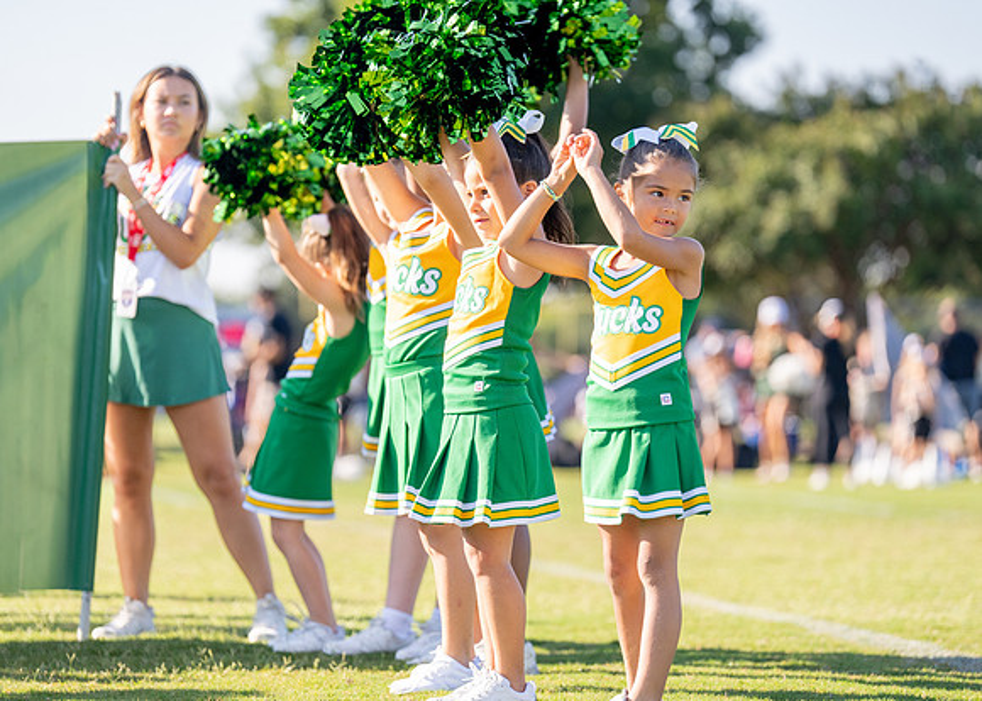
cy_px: 347
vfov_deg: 9.4
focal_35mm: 153
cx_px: 484
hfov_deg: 13.1
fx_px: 4262
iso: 500
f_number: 2.8
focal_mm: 142
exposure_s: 1/3200
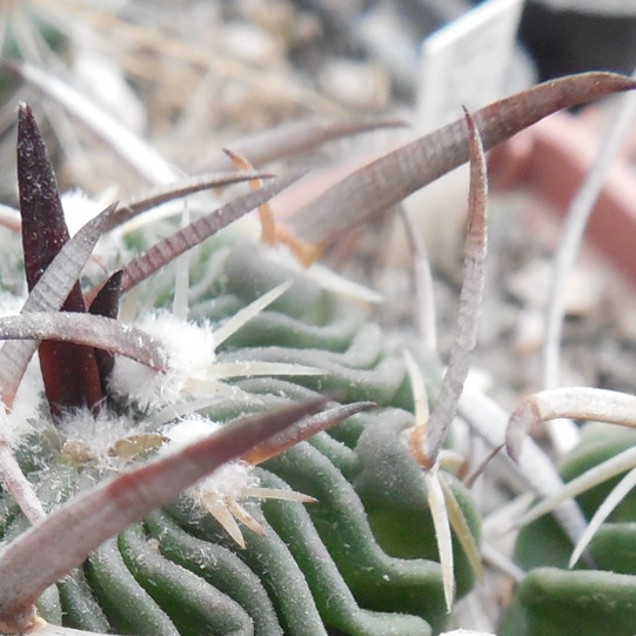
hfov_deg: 21.0
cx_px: 93
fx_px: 1684
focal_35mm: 81
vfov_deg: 20.8
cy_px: 603
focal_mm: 5.6
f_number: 3.6
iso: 400
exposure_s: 1/20
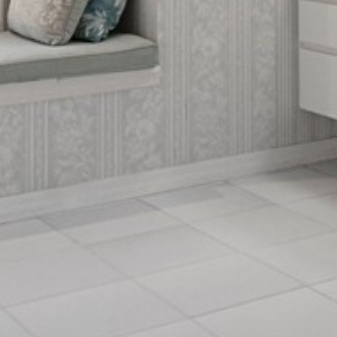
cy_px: -119
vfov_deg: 17.1
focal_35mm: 94
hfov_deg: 17.7
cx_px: 385
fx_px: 1040
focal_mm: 13
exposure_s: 1/6
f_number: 8
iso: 320
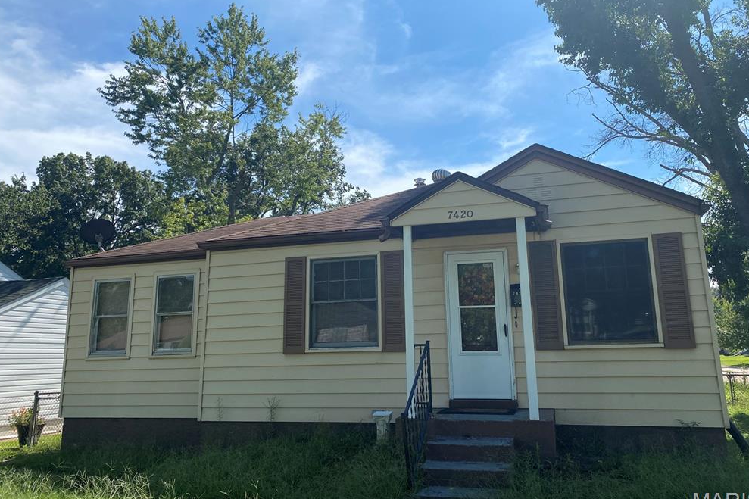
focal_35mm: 28
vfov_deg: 46.3
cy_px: 226
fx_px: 582
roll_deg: +0.7
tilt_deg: +12.1
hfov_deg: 65.5
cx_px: 381
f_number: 1.8
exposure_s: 1/3205
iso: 32
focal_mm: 4.25
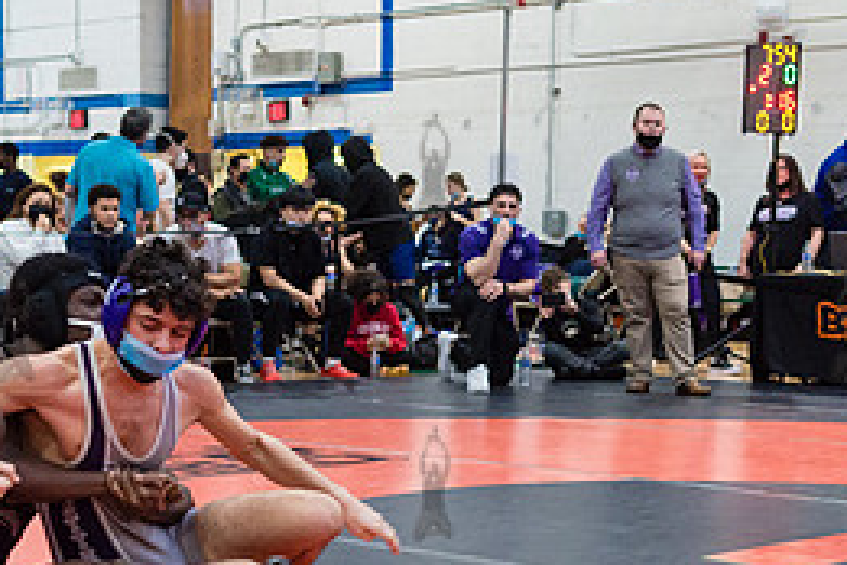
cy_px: 482
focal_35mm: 85
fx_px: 2000
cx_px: 432
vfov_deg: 15.9
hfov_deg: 23.9
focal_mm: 35
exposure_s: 1/400
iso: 4000
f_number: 3.5
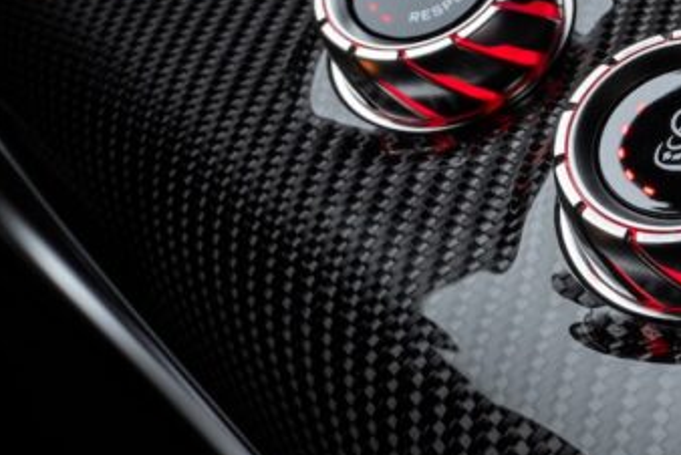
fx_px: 1193
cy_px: 262
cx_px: 818
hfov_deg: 27.9
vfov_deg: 21.6
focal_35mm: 63
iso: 200
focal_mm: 26
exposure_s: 1/3
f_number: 16
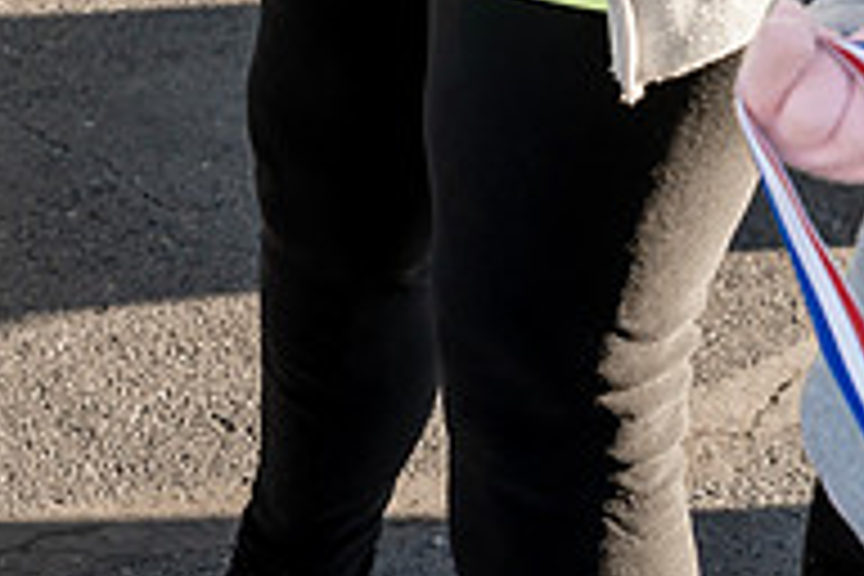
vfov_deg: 11.8
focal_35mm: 115
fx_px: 2760
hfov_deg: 16.7
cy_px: 61
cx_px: -279
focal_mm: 38
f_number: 5
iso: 400
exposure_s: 1/500
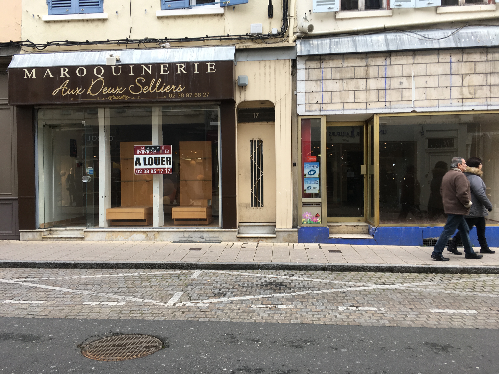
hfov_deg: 61.7
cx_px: 250
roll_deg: +0.3
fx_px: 418
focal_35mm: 29
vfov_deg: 48.2
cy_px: 187
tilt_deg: -0.5
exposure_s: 1/50
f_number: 2.2
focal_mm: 4.15
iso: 25
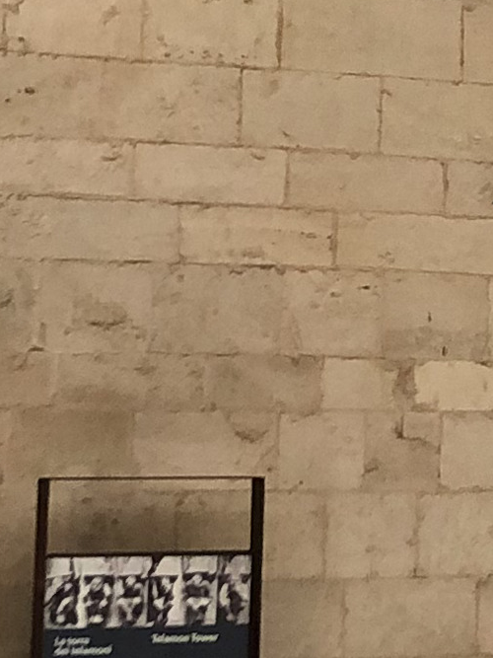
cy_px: -26
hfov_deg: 8.6
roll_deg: +1.2
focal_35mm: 168
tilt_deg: +9.8
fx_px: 3191
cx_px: 758
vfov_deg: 11.6
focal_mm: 4
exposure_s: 1/17
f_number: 1.8
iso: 80
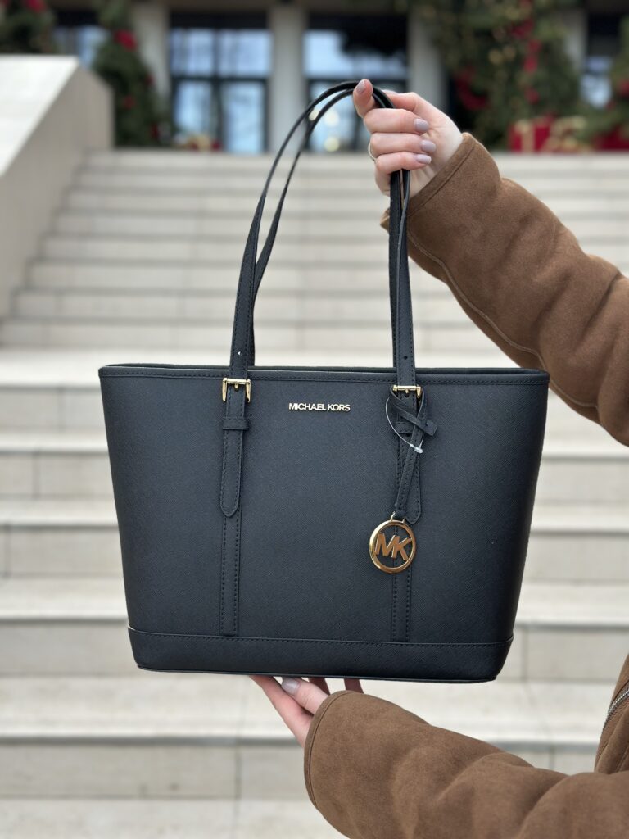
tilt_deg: -5.7
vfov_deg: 39.7
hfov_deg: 30.3
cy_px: 420
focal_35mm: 48
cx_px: 314
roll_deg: -1.3
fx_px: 1163
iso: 80
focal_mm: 6.86
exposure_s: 1/407
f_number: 1.78
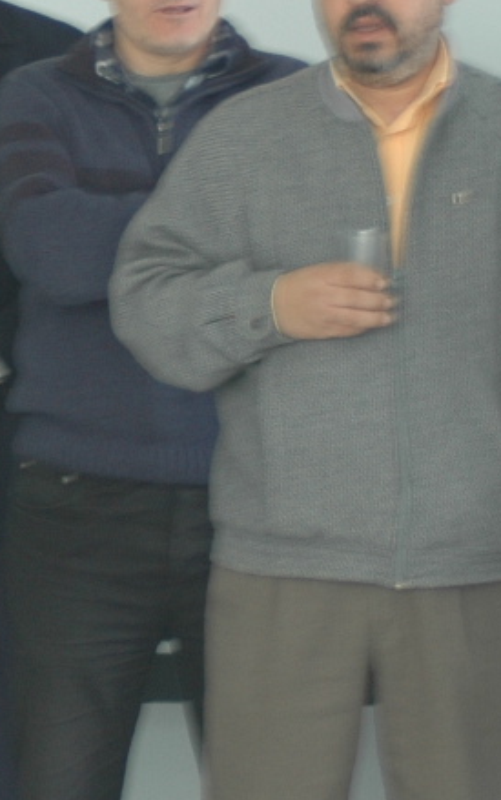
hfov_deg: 3.6
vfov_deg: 5.7
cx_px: -261
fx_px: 7983
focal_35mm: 366
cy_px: 457
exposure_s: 1/30
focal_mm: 70
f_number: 4
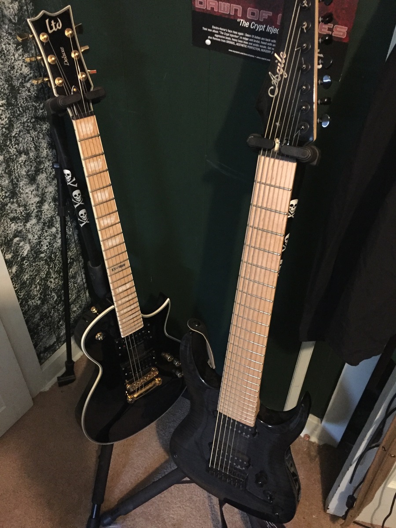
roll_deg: -1.3
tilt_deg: -42.0
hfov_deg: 48.2
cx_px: 198
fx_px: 442
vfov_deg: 61.7
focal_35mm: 29
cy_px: 264
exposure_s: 1/15
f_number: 2.2
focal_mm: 4.15
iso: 640
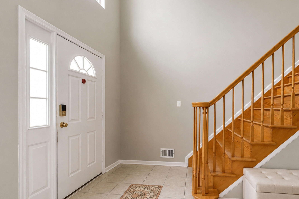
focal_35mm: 18
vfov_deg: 67.3
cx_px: 175
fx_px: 150
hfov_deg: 89.2
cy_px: 107
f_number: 8
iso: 1250
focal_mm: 10
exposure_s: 1/60
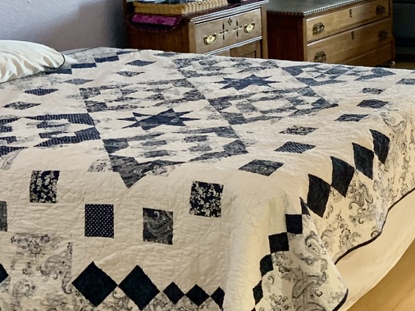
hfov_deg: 24.3
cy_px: 15
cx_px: 477
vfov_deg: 19.4
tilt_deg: -7.8
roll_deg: +0.6
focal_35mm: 74
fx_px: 887
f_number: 1.8
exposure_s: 1/60
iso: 200
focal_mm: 4.25
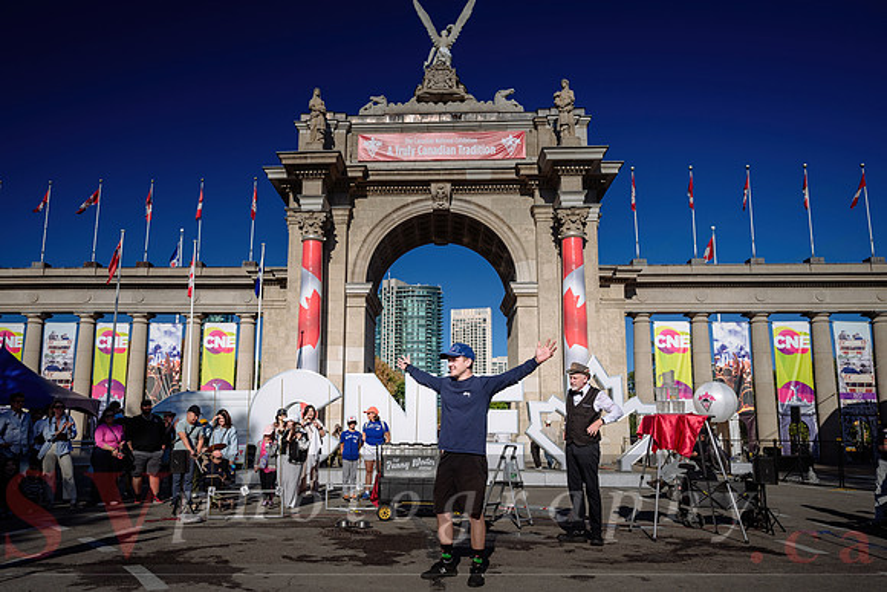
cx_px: 404
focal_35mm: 27
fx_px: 655
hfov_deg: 68.1
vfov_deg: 48.5
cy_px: 326
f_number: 3.5
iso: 64
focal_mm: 24
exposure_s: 1/800
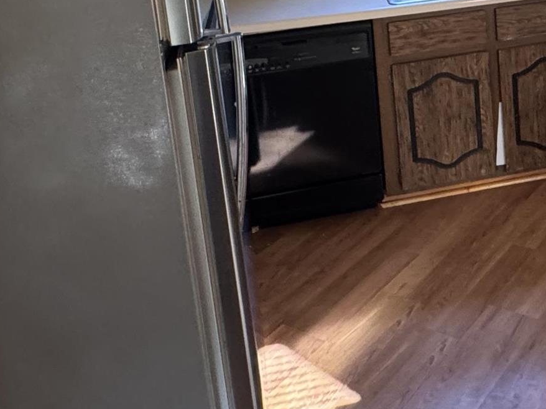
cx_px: 470
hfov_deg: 36.9
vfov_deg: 26.4
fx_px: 773
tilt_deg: -6.6
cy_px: -83
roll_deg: +3.3
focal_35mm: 49
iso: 500
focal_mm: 2.22
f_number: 2.2
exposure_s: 1/60
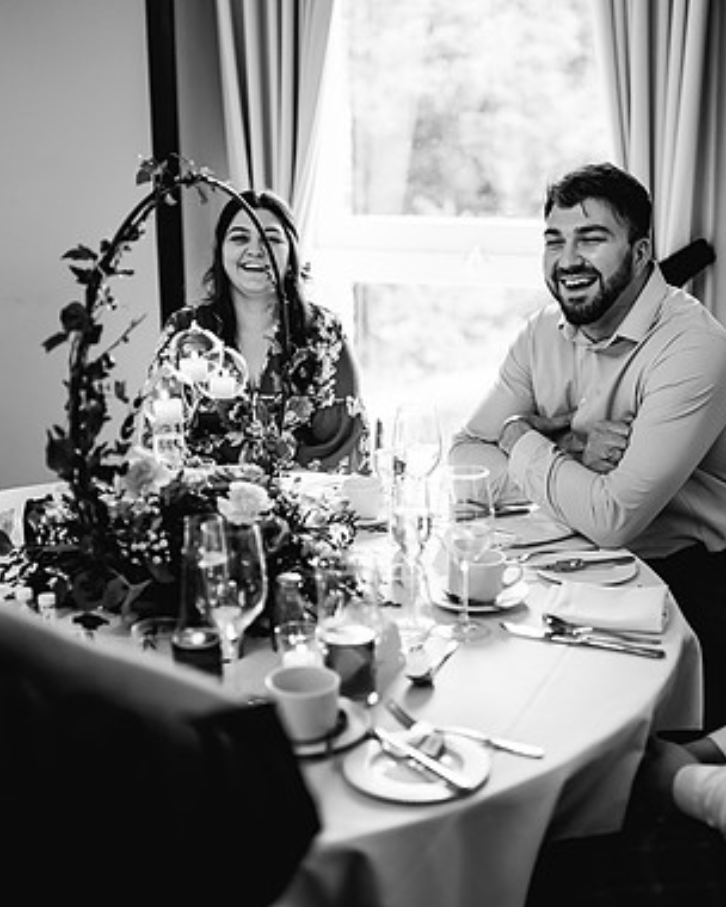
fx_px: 1370
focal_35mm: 51
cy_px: 459
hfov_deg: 29.5
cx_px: 463
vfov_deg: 36.7
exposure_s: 1/500
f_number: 1.4
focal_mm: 35
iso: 800
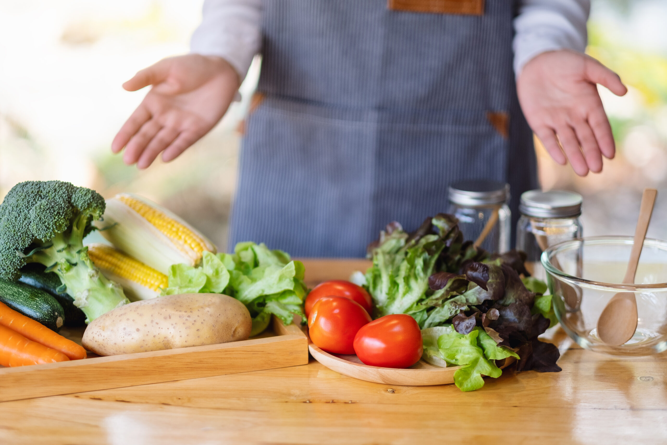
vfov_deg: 16.3
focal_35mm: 84
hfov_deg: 24.2
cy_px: 222
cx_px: 334
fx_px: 1556
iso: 200
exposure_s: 1/350
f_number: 1.2
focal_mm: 56
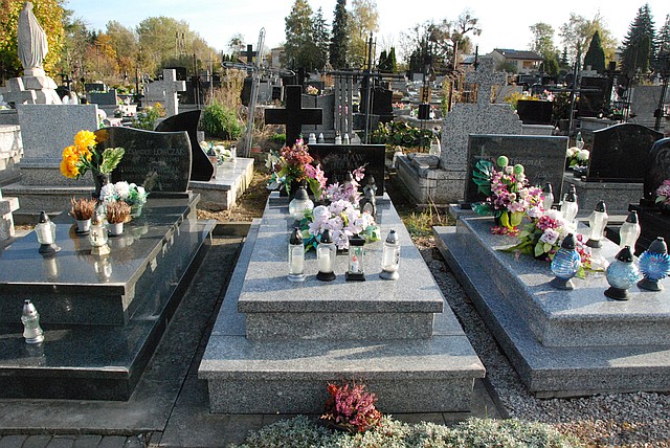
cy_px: 224
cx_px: 335
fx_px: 503
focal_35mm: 27
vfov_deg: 48.0
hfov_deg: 67.3
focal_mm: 18
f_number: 11
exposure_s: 1/500
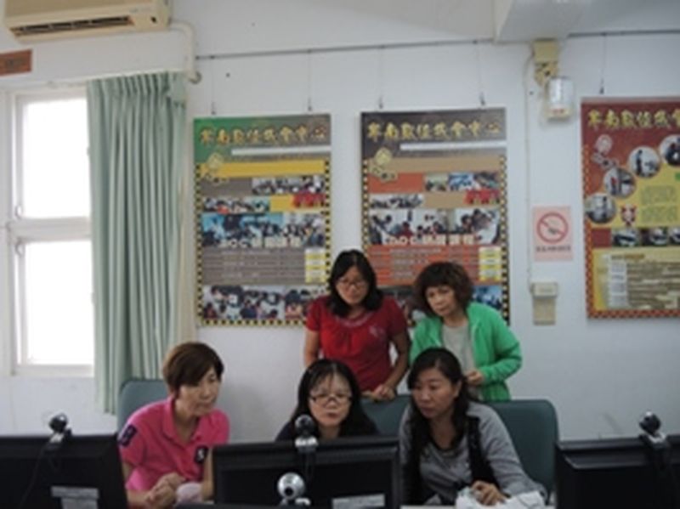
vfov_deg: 49.7
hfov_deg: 63.5
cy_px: 254
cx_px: 340
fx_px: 550
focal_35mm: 28
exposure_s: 1/50
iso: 80
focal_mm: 6
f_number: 2
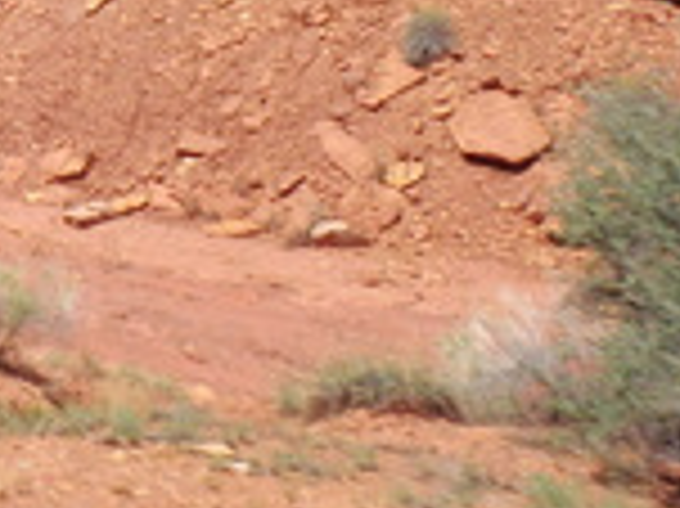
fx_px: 1825
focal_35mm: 93
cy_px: -285
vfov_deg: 14.6
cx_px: -297
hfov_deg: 18.9
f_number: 11
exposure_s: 1/200
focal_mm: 5
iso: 125
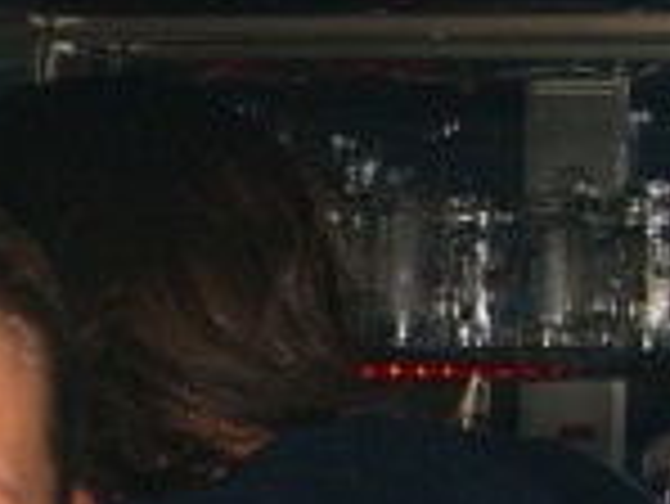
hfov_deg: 8.4
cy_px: 855
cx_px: -351
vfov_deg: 6.4
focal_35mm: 230
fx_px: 4455
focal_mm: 11.8
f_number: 3.6
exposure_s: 1/60
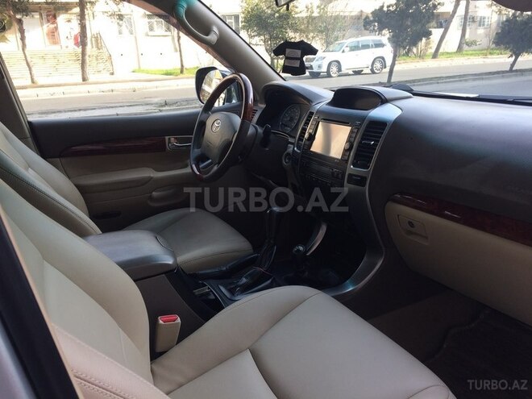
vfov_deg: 48.2
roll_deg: +2.2
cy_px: 200
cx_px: 266
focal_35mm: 29
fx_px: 446
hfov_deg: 61.7
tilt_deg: -18.3
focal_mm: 4.15
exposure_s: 1/157
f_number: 2.2
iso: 32
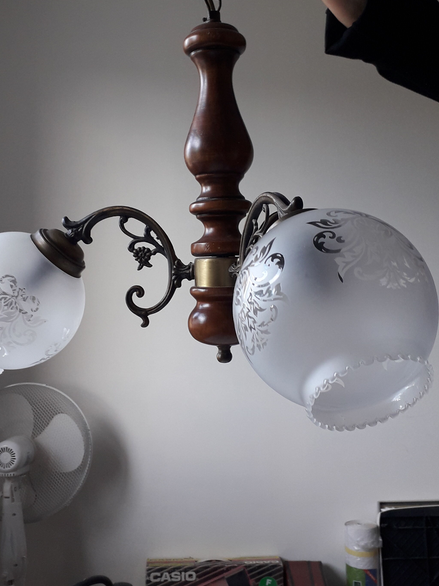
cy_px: 265
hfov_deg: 35.1
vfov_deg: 45.7
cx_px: 229
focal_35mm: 41
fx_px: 693
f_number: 1.9
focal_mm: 3.6
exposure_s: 1/50
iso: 64
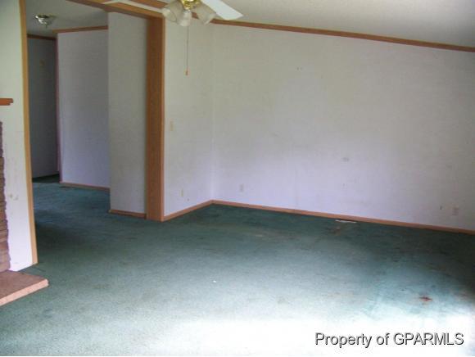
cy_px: 178
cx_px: 238
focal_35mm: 36
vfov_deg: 39.7
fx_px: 494
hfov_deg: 51.3
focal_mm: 5.85
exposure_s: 1/30
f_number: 2.8
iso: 160
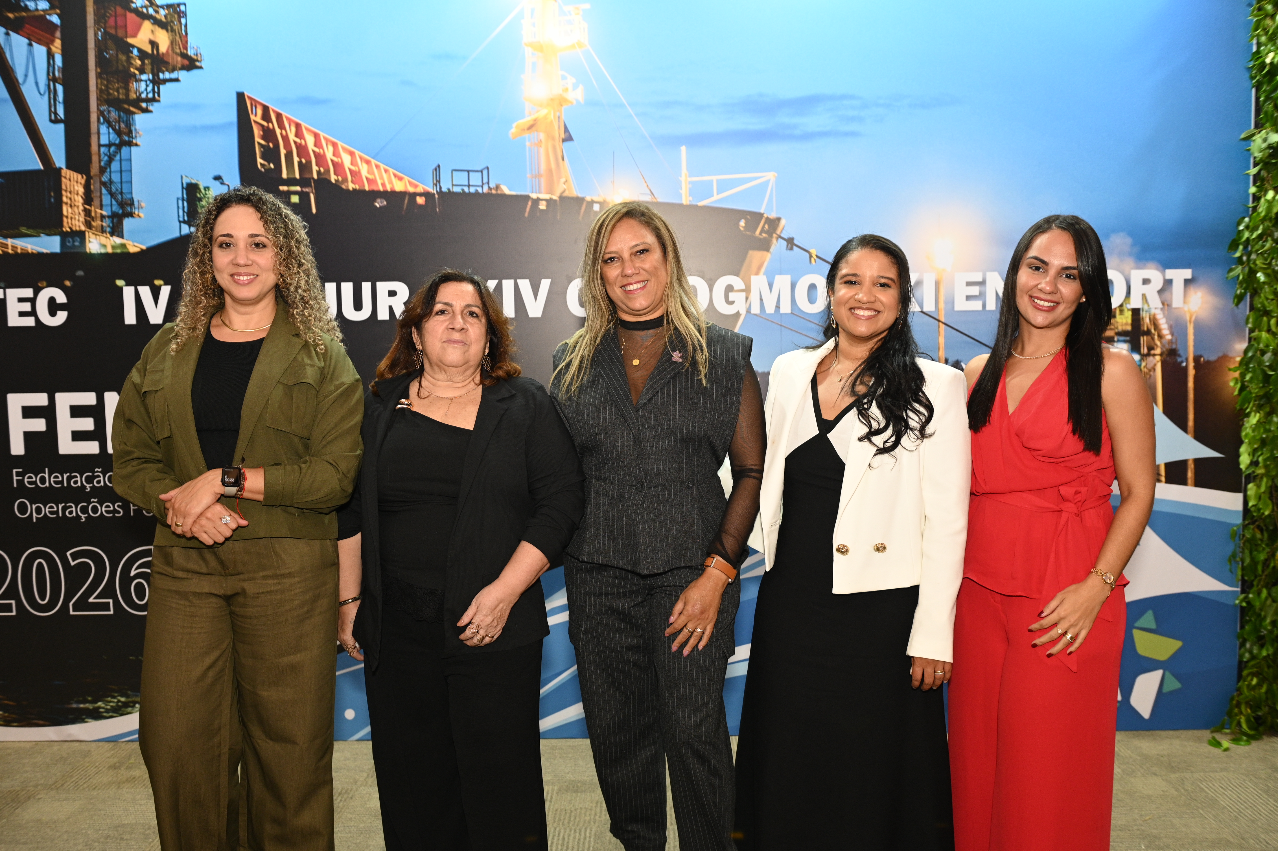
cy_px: 426
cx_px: 639
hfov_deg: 58.7
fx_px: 1136
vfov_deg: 41.1
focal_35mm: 32
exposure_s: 1/80
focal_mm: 32
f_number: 4.5
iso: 1250
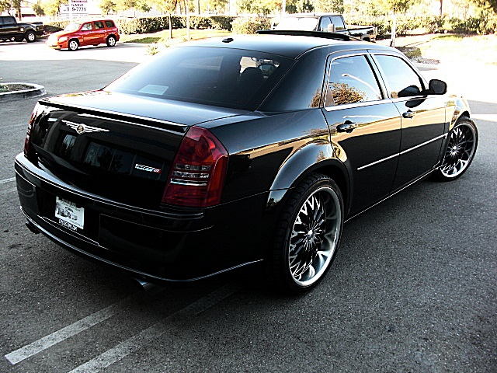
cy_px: 186
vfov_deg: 39.7
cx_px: 248
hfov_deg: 51.4
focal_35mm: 36
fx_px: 517
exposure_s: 1/80
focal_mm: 6.3
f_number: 2.8
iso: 50
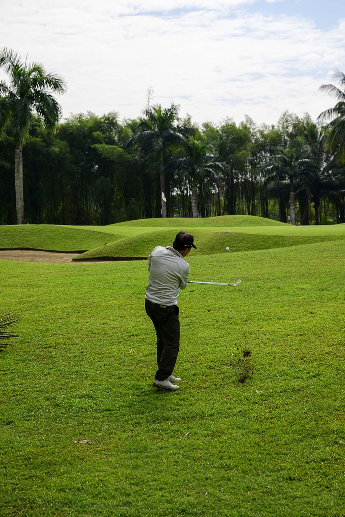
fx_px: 977
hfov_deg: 20.0
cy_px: 258
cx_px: 172
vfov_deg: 29.7
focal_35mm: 68
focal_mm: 68
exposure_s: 1/250
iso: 64
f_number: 6.3
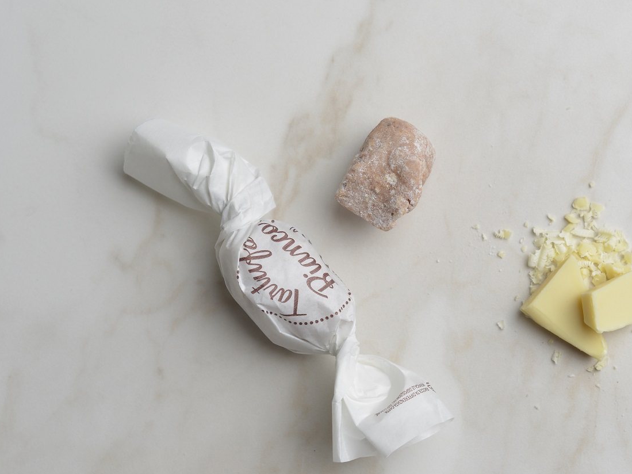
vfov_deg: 17.6
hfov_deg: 23.1
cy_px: 238
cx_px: 473
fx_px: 1533
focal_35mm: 84
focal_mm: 50
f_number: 6.3
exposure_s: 1/125
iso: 100
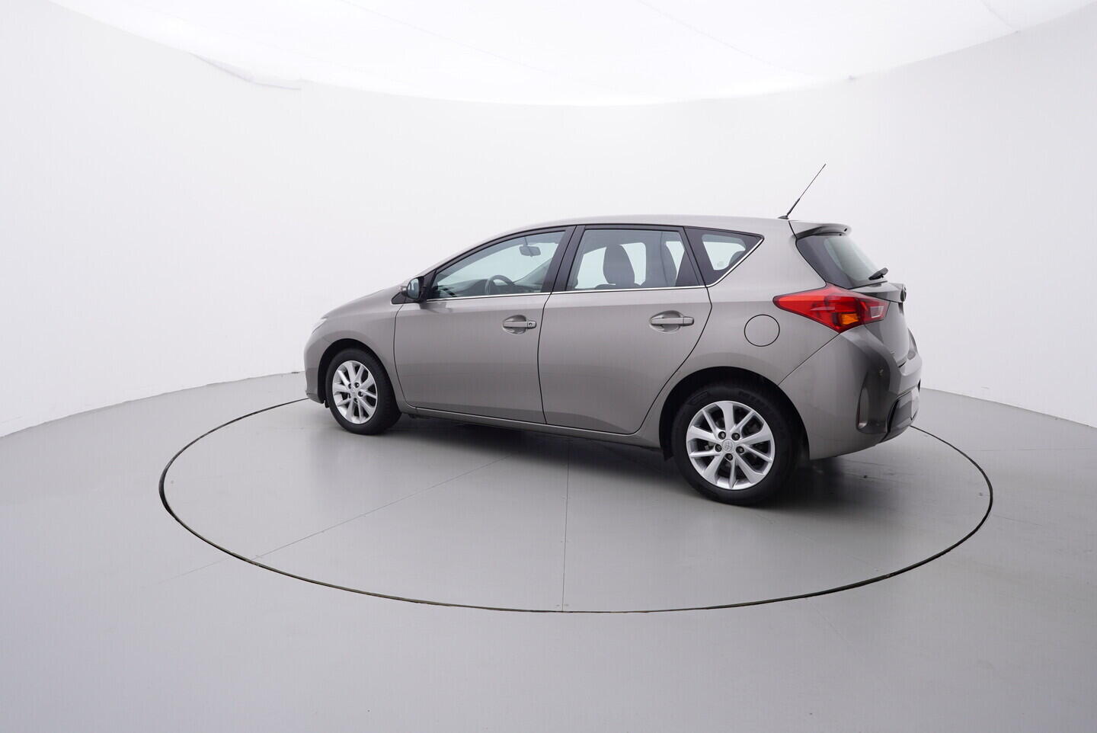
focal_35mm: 22
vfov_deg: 56.2
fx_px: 686
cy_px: 366
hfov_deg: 77.3
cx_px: 548
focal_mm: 15
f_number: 5
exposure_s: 1/80
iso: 200
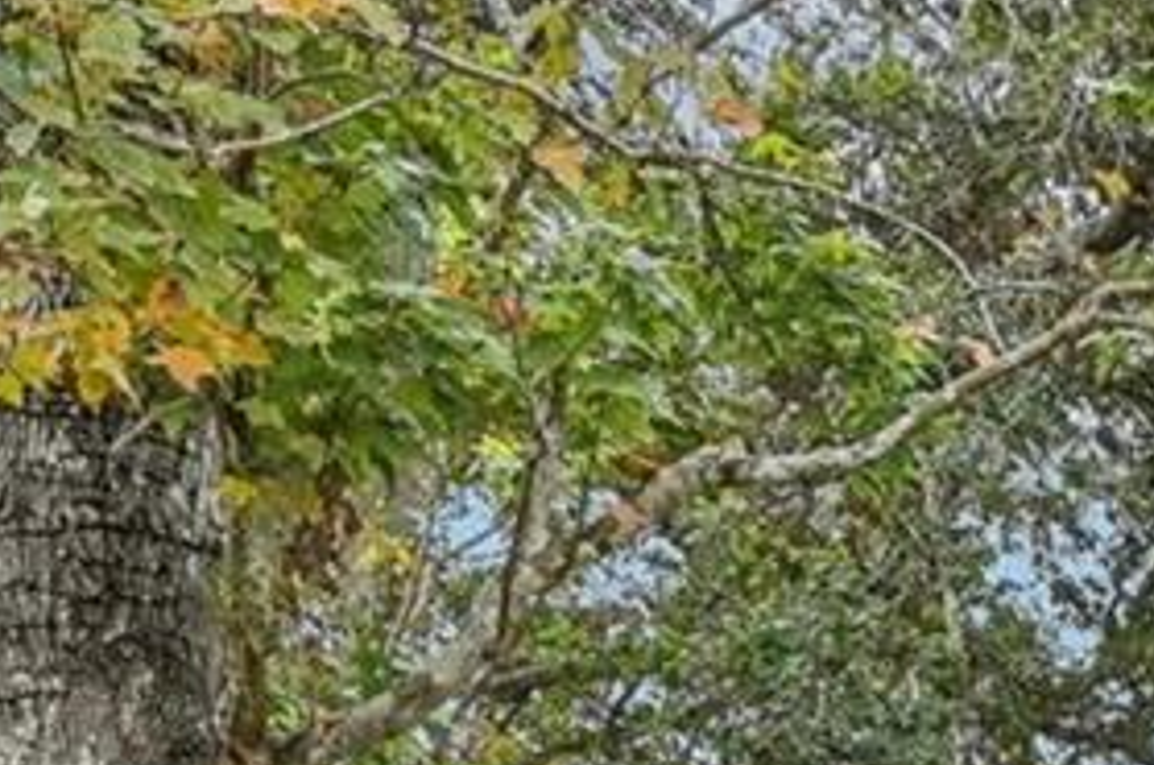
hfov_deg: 14.1
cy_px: 1503
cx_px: 2569
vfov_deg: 11.1
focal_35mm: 112
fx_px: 3580
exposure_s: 1/400
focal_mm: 19.5
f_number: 8
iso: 400
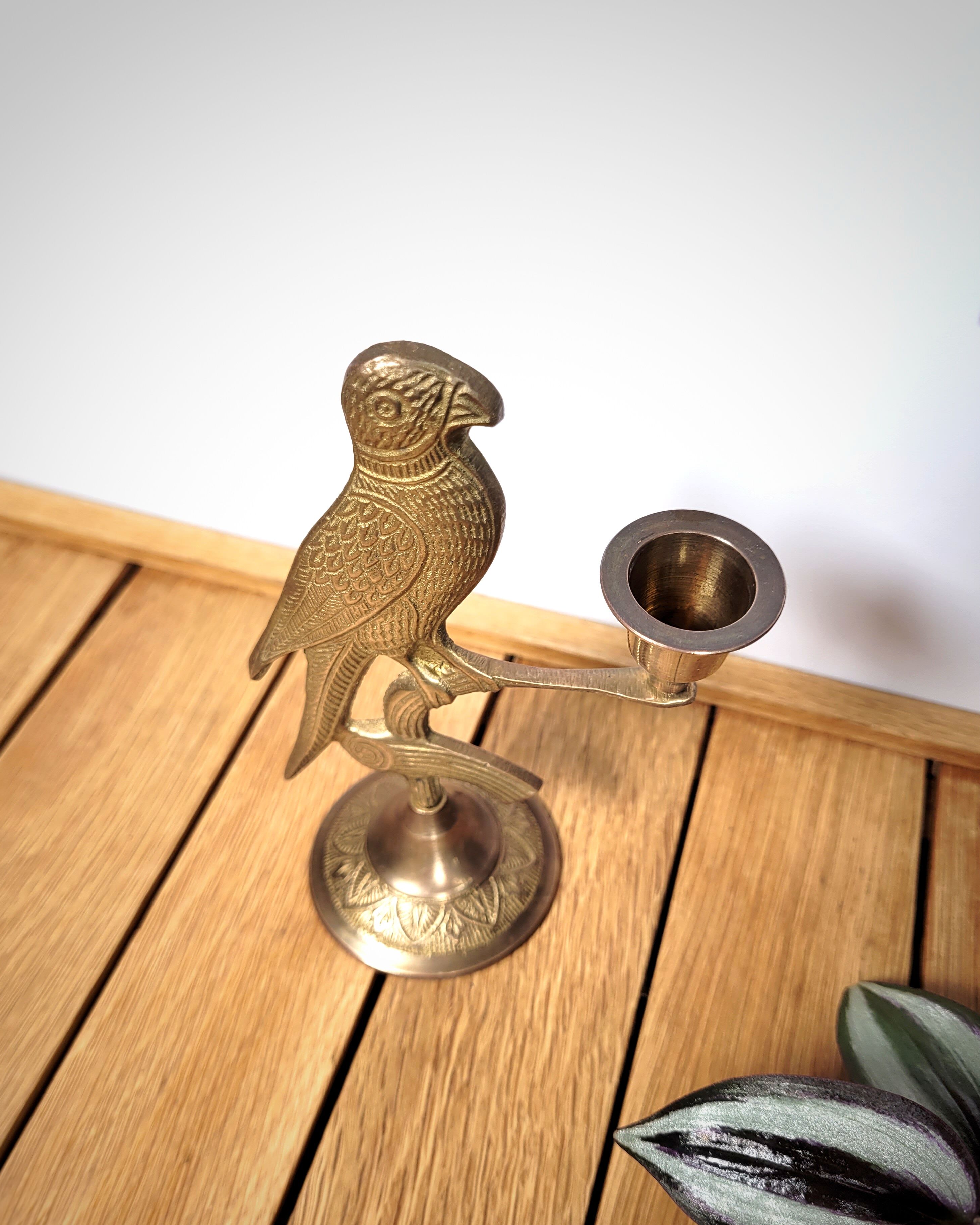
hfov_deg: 51.5
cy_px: 665
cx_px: 494
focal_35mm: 28
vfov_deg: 62.1
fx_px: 1015
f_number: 1.8
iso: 40
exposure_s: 1/172
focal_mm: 5.4
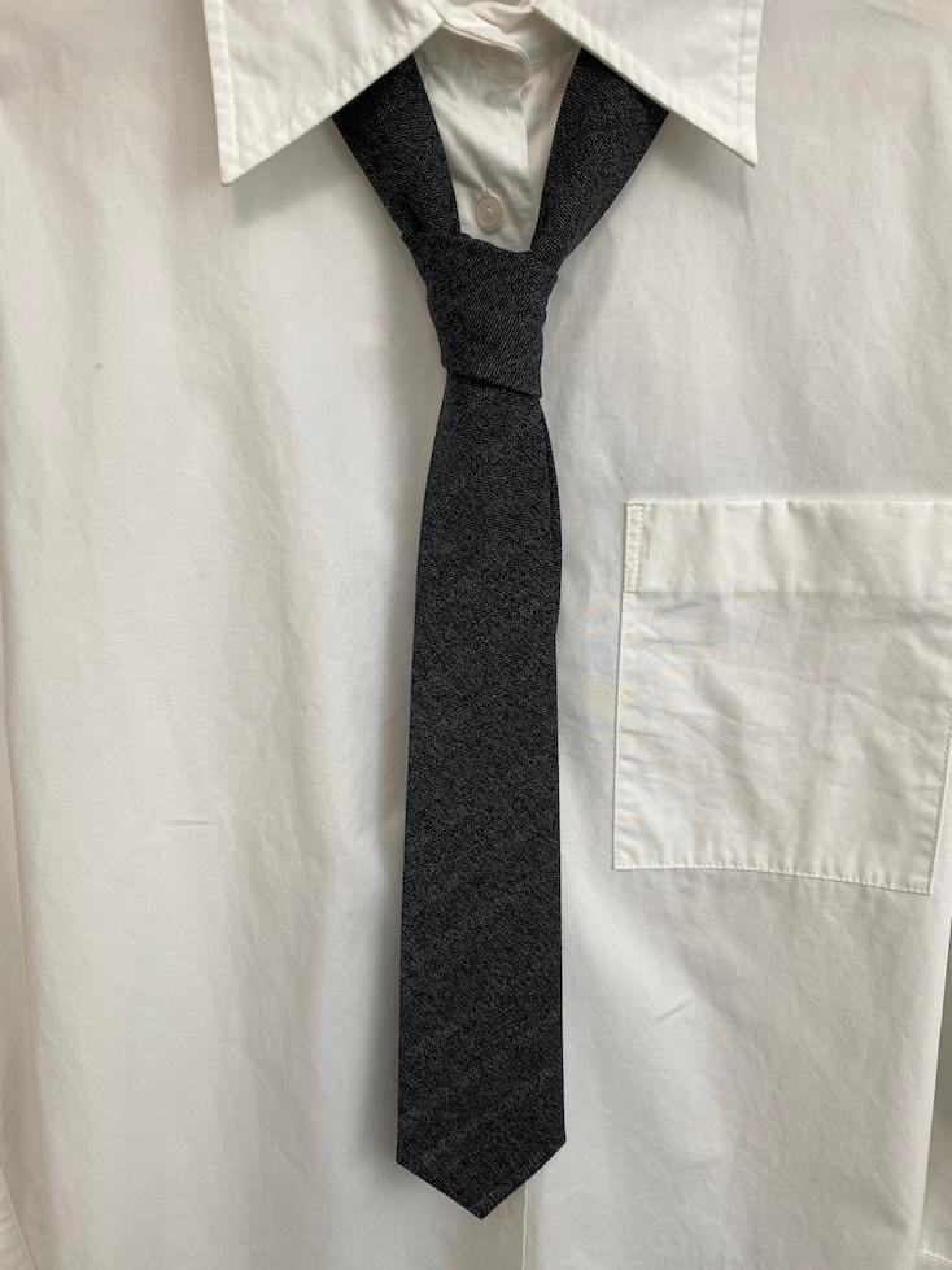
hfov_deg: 53.1
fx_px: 954
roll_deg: +1.0
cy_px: 635
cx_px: 476
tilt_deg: -15.0
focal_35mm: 26
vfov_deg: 67.3
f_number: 1.8
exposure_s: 1/100
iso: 40
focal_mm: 4.25
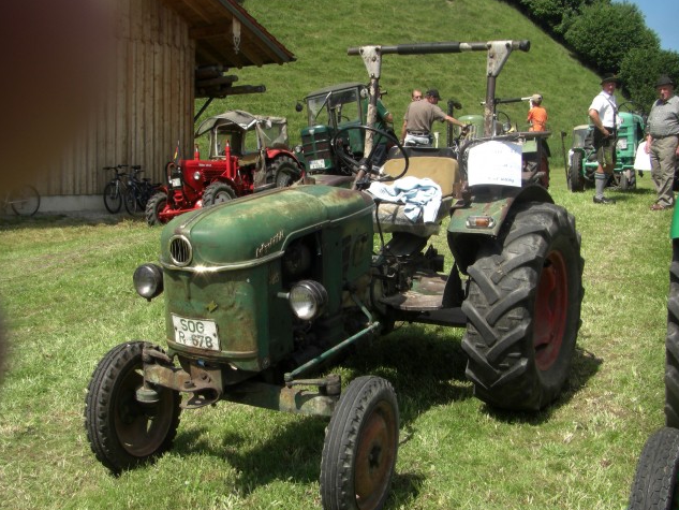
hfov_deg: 44.8
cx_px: 320
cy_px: 257
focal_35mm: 42
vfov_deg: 34.4
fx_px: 824
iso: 64
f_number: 4.6
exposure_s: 1/320
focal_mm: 6.3
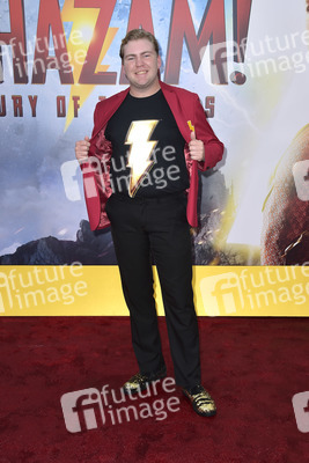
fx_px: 540
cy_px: 232
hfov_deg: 31.9
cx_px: 154
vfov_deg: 46.4
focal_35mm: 42
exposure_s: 1/250
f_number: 6.3
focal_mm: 42
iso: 320
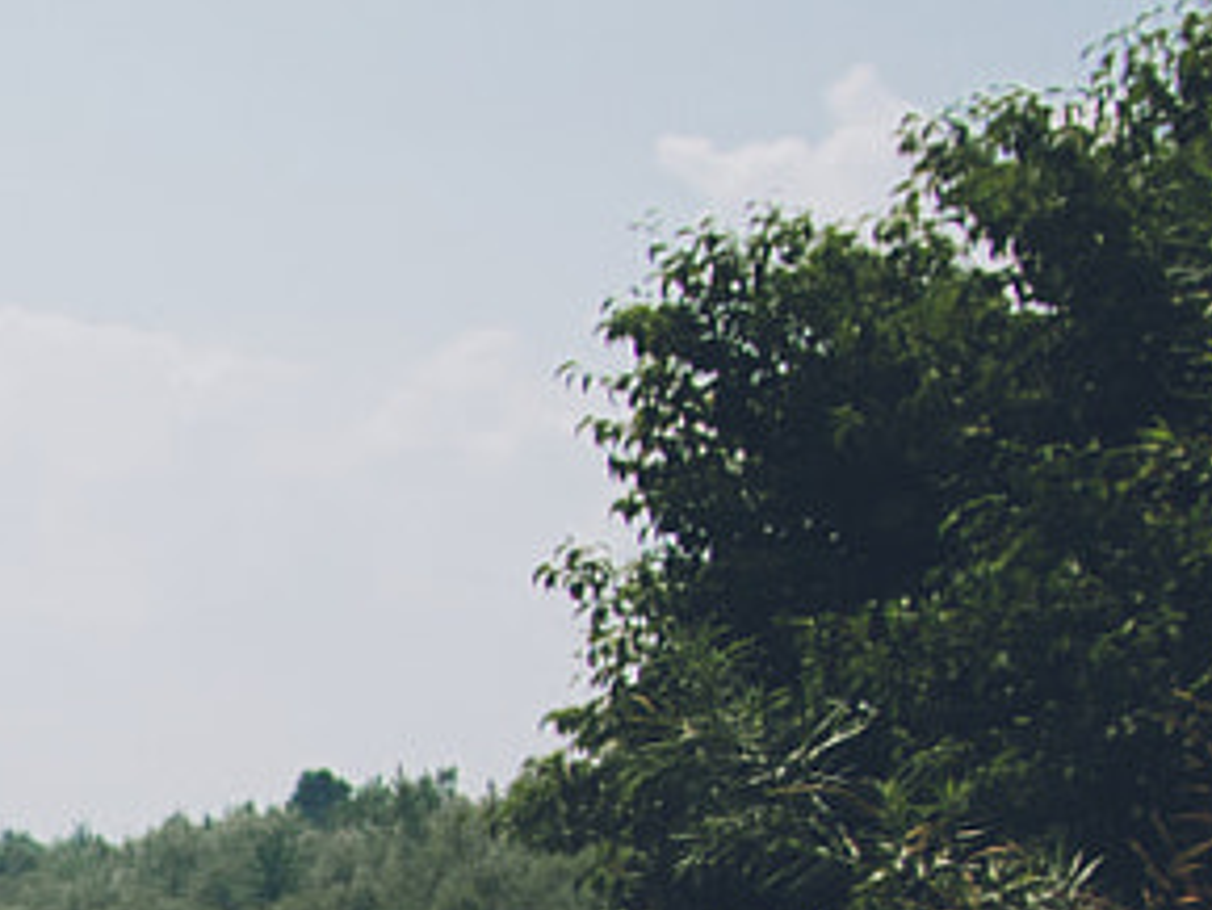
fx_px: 4659
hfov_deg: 13.0
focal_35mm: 133
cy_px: 1912
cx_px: -1178
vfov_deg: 10.2
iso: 200
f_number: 8
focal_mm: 12
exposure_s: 1/800
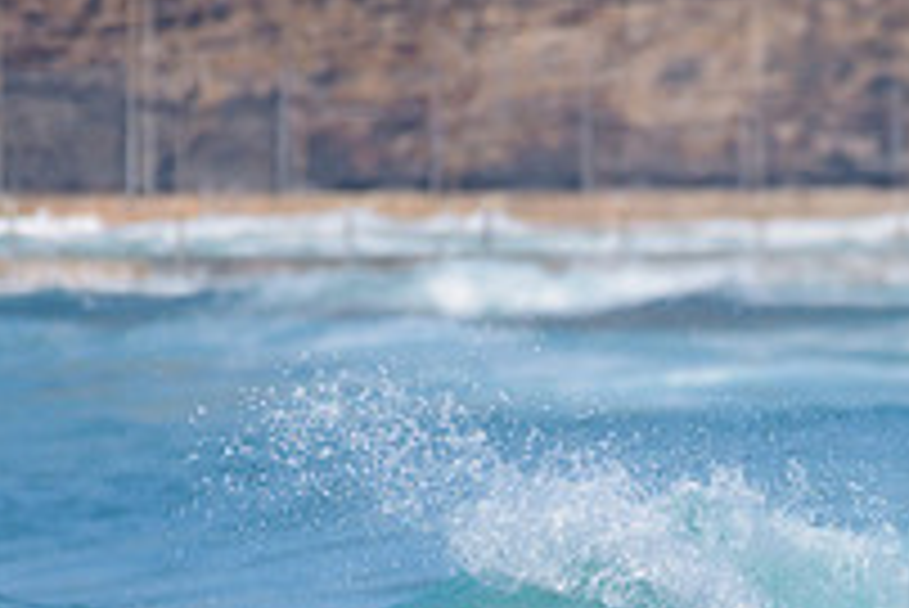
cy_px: 720
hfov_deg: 1.2
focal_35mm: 1756
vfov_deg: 0.8
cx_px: 991
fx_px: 44369
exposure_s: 1/2000
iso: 160
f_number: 5.6
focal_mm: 500
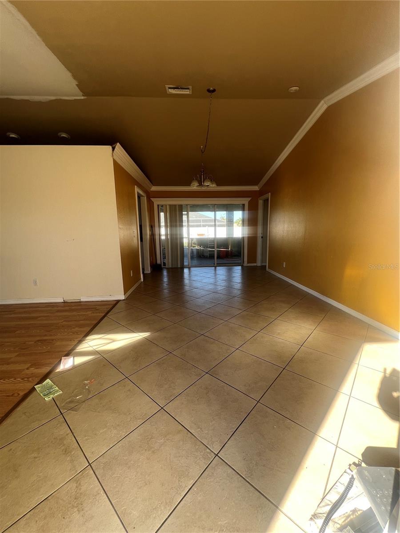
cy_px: 266
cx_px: 200
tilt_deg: -9.6
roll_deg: +0.4
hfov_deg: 89.9
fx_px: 200
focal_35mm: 13
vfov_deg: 106.2
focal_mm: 1.57
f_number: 1.8
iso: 32
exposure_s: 1/99
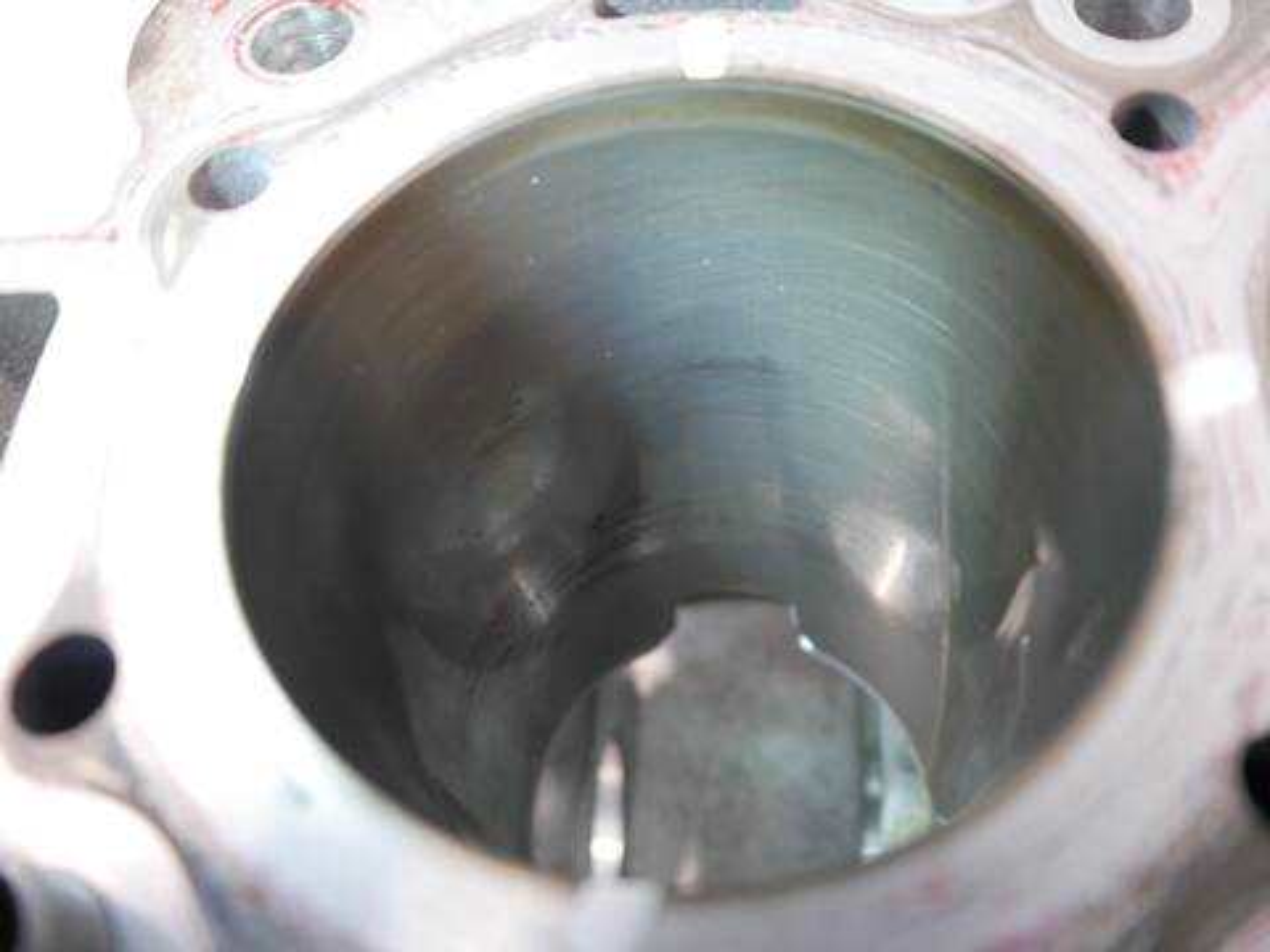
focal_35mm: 30
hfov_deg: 60.0
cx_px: 635
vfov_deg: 46.8
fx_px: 1101
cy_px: 476
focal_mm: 15
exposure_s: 1/60
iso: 1600
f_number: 3.6
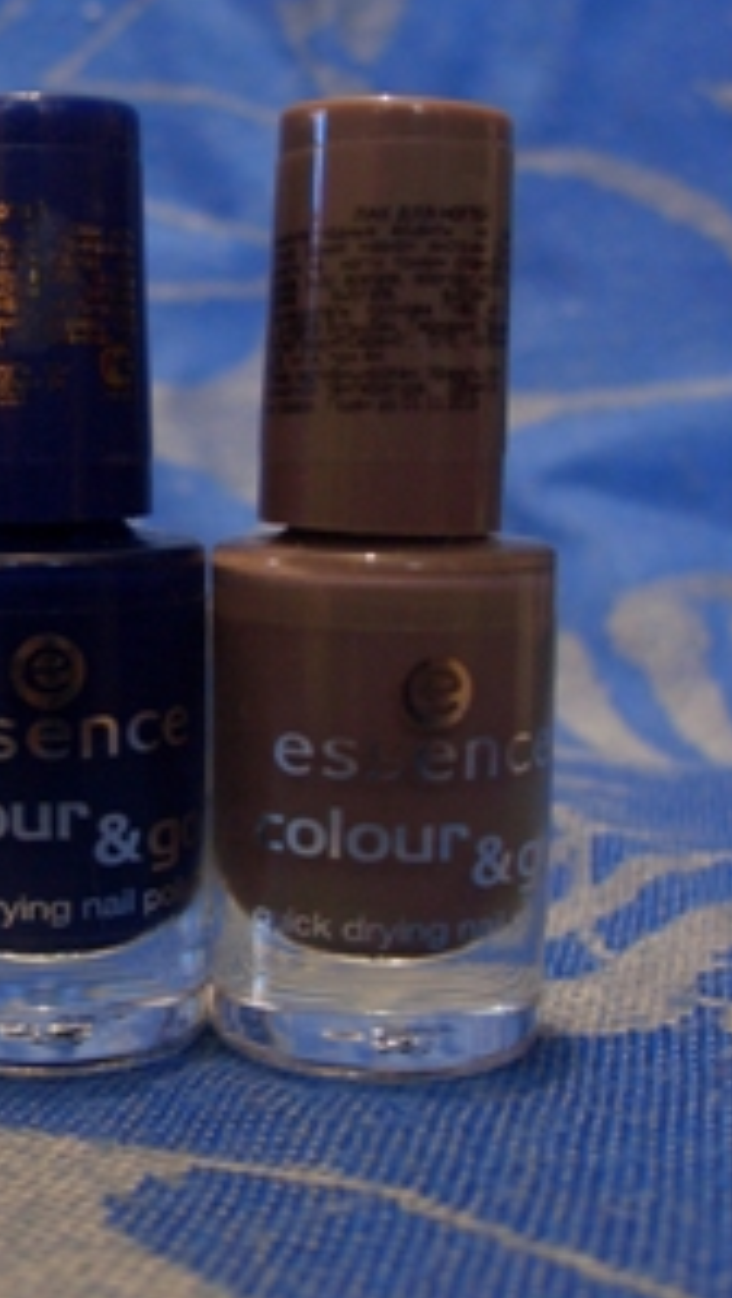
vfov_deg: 38.5
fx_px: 1860
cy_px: 605
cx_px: 48
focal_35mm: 54
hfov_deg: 21.7
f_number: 2.8
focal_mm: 7.1
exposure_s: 1/8
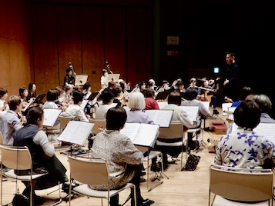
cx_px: 116
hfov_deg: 38.8
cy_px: 129
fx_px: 389
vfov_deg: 29.6
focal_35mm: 49
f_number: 4
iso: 200
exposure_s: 1/30
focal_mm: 6.2
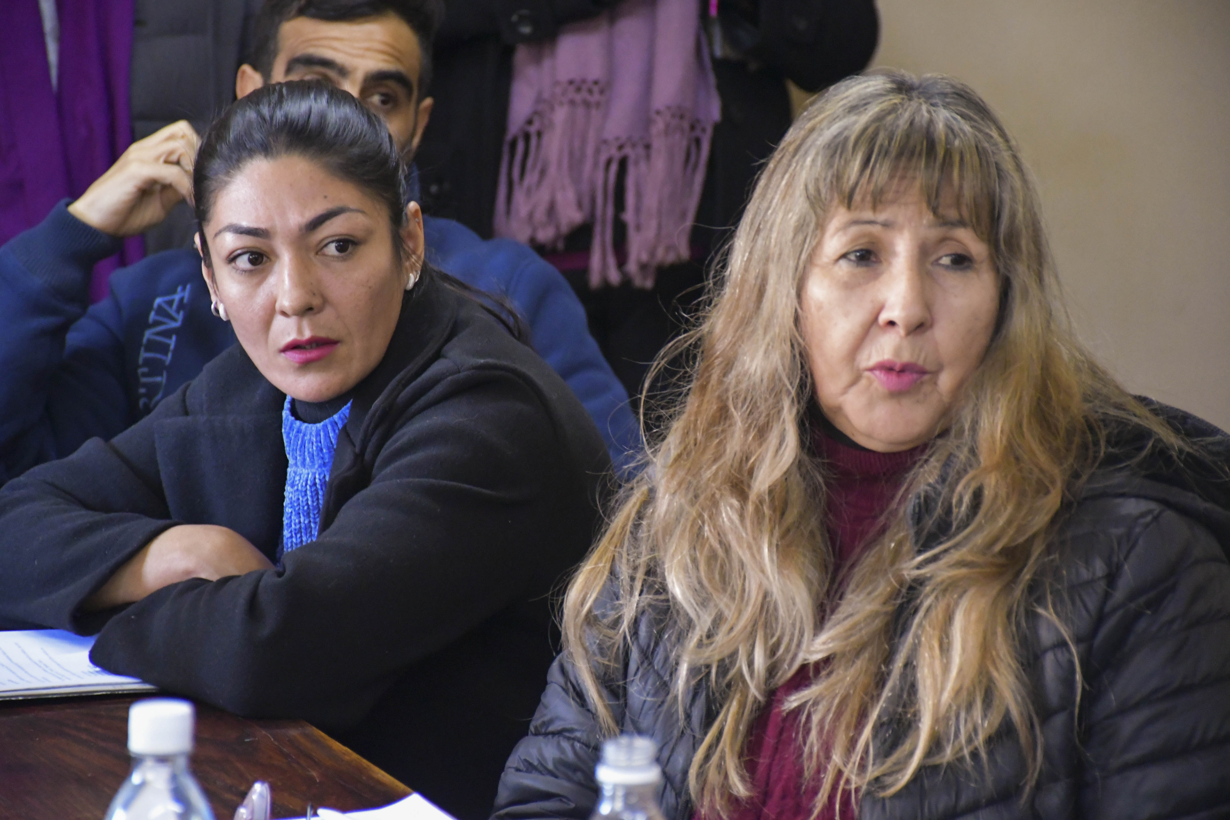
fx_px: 5125
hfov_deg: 13.7
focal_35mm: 150
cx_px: 615
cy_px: 410
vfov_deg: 9.1
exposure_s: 1/60
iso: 8000
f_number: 5.6
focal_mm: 100
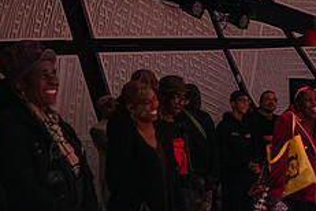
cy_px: 159
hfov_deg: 22.2
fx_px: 772
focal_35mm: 88
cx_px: 319
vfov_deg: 15.5
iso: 10000
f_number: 3.2
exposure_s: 1/160
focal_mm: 35
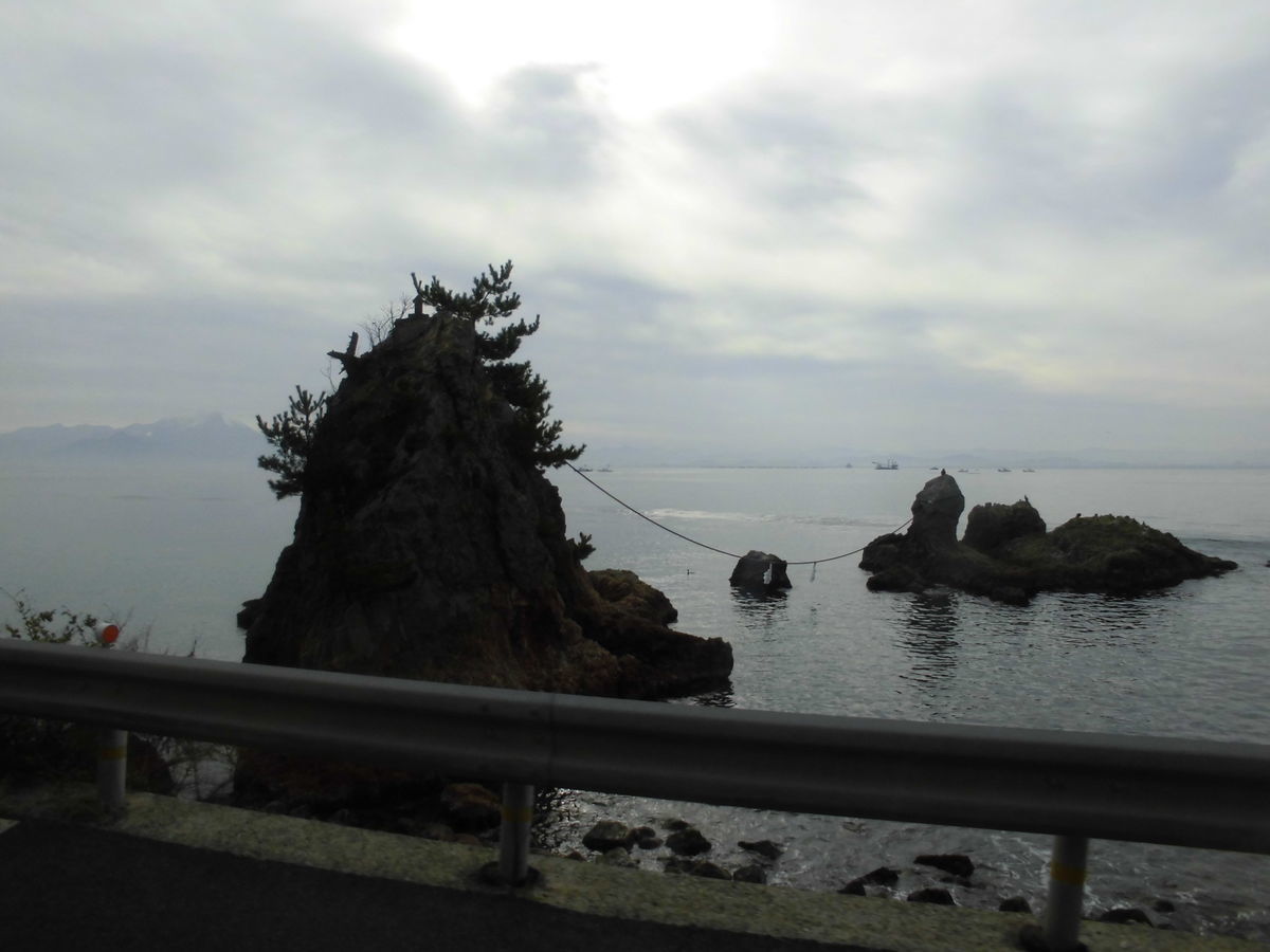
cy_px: 476
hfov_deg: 67.3
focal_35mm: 26
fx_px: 954
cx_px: 635
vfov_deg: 53.1
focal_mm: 4.6
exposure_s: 1/500
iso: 100
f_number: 3.5
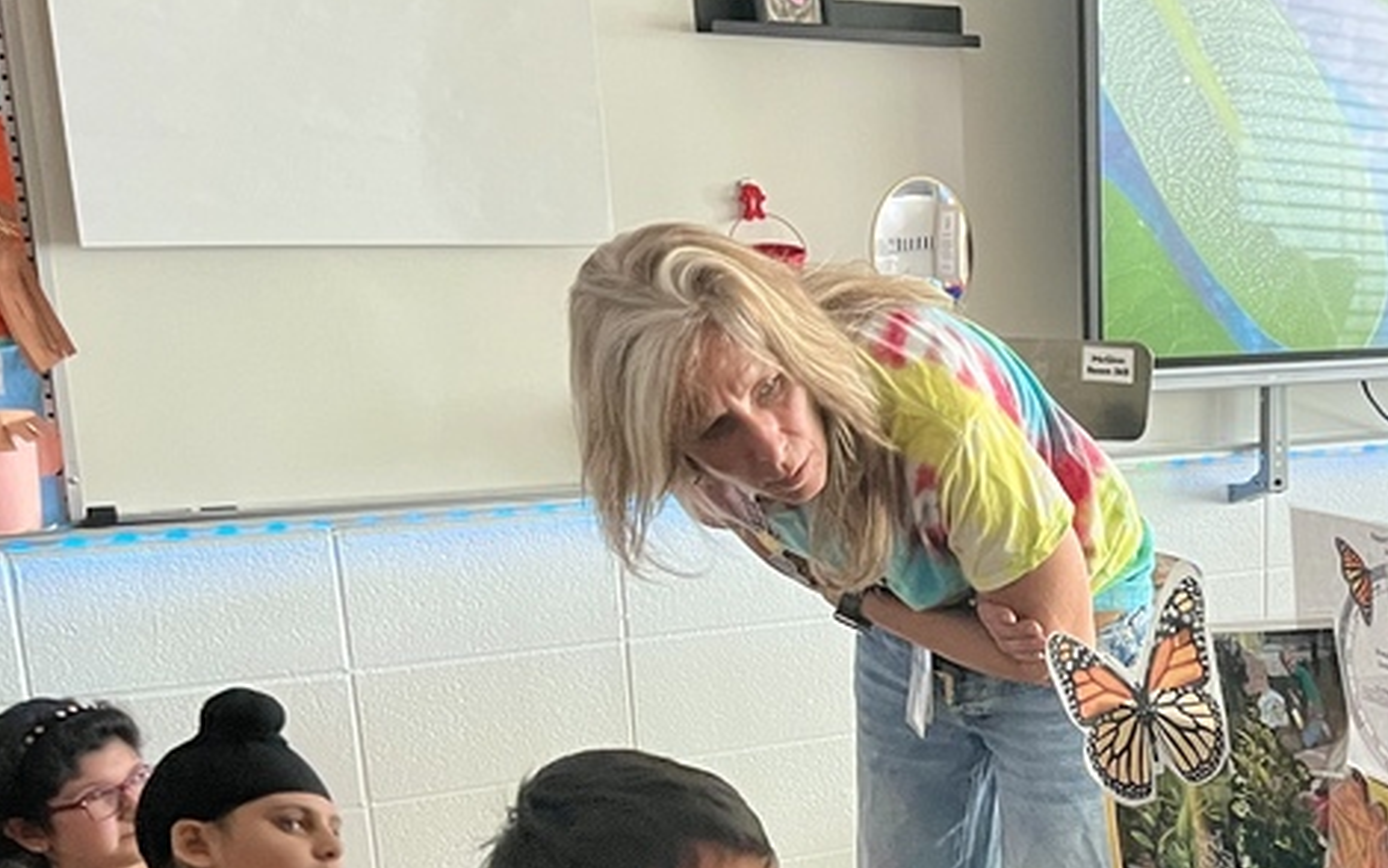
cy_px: 936
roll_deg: -2.7
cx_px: 1391
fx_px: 2270
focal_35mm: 60
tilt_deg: -18.5
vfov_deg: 20.7
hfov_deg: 31.4
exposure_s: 1/60
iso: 250
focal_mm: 5.1
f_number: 1.6
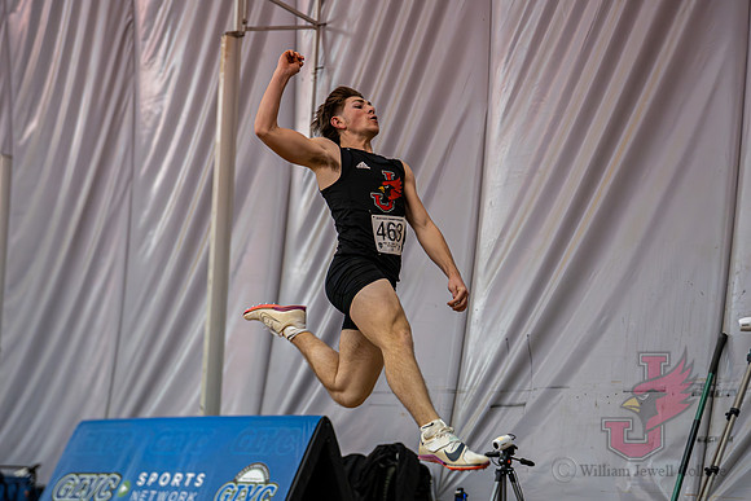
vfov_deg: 15.2
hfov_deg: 22.6
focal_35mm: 90
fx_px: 1881
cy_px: 255
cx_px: 339
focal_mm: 75
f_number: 2.8
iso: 2000
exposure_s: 1/1000
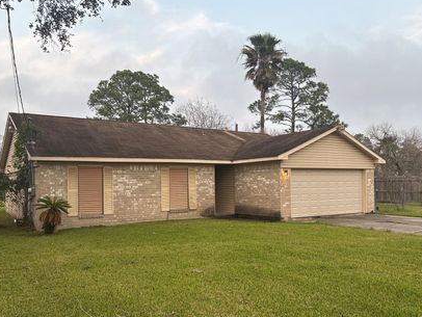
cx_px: 215
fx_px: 390
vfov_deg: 44.1
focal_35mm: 32
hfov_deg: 56.8
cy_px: 180
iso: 40
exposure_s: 1/146
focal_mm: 5.96
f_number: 1.6
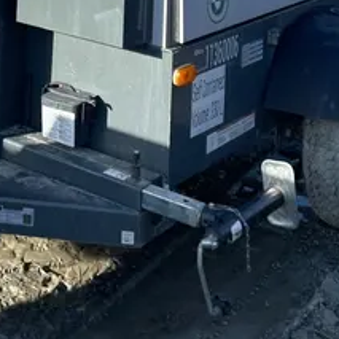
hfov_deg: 21.8
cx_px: 95
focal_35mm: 79
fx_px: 875
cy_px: -220
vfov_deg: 18.4
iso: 50
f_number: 1.6
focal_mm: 4.2
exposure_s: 1/2398
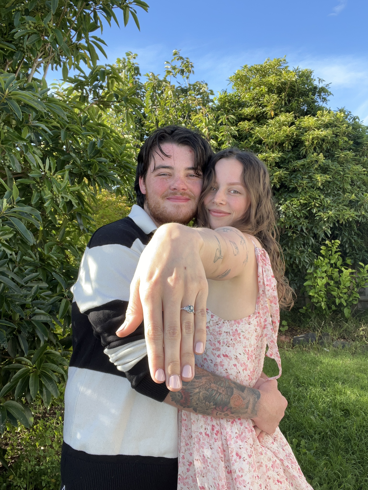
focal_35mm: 30
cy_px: 245
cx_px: 184
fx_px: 425
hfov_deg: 46.8
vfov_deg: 60.0
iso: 25
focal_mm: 2.71
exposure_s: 1/179
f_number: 2.2
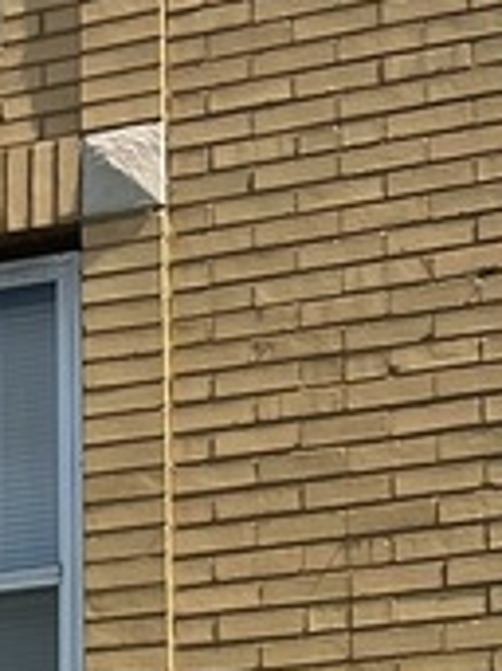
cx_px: 173
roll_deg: +0.0
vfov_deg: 12.0
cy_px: 463
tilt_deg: +14.9
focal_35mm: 164
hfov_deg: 9.0
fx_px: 3175
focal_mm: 5.7
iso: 50
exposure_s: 1/1869
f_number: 1.5
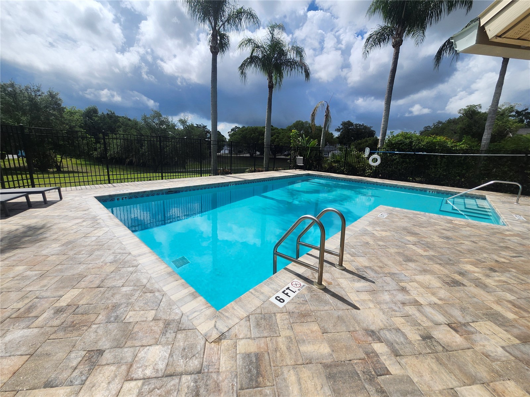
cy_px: 198
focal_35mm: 13
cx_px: 265
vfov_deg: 89.9
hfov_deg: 106.2
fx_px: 199
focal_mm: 1.74
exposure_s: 1/3754
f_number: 2.2
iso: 40
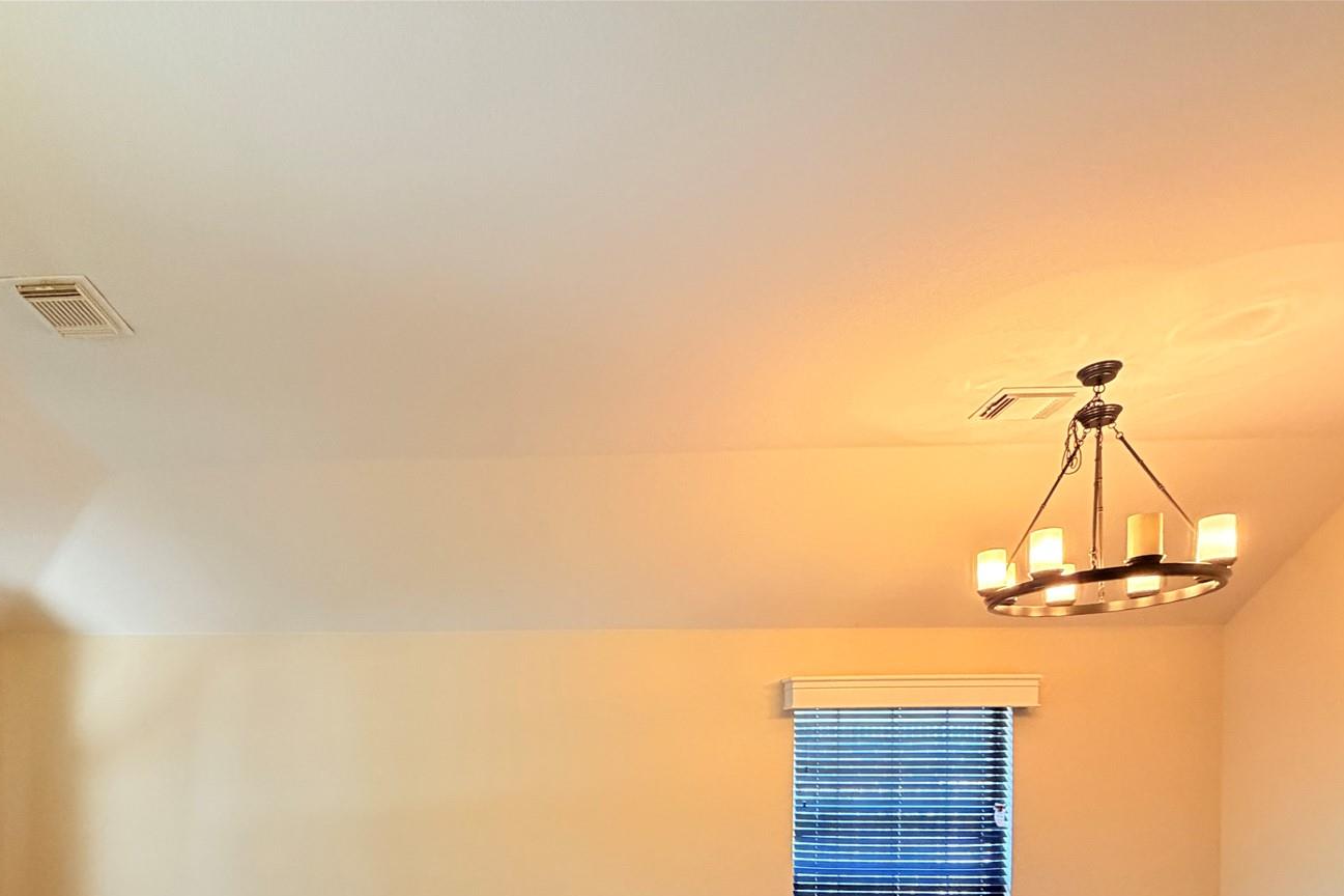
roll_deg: +0.5
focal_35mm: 23
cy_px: 795
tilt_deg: -1.2
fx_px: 858
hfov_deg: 74.6
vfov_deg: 49.5
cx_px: 489
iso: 400
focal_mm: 2.22
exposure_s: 1/60
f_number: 2.2
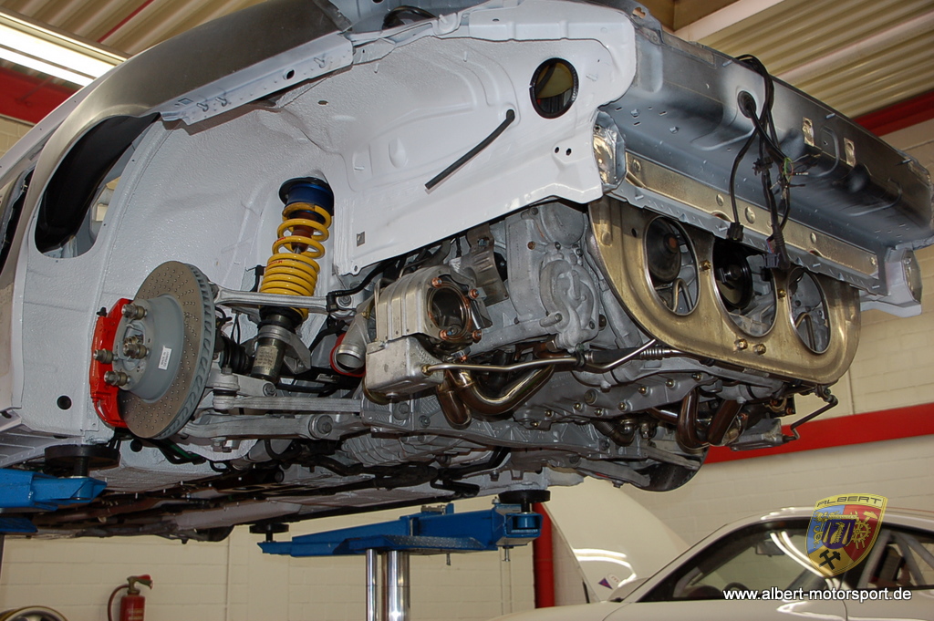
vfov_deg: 33.0
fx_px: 1050
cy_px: 310
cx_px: 467
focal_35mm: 40
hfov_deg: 48.0
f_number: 3.8
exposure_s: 1/60
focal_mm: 27
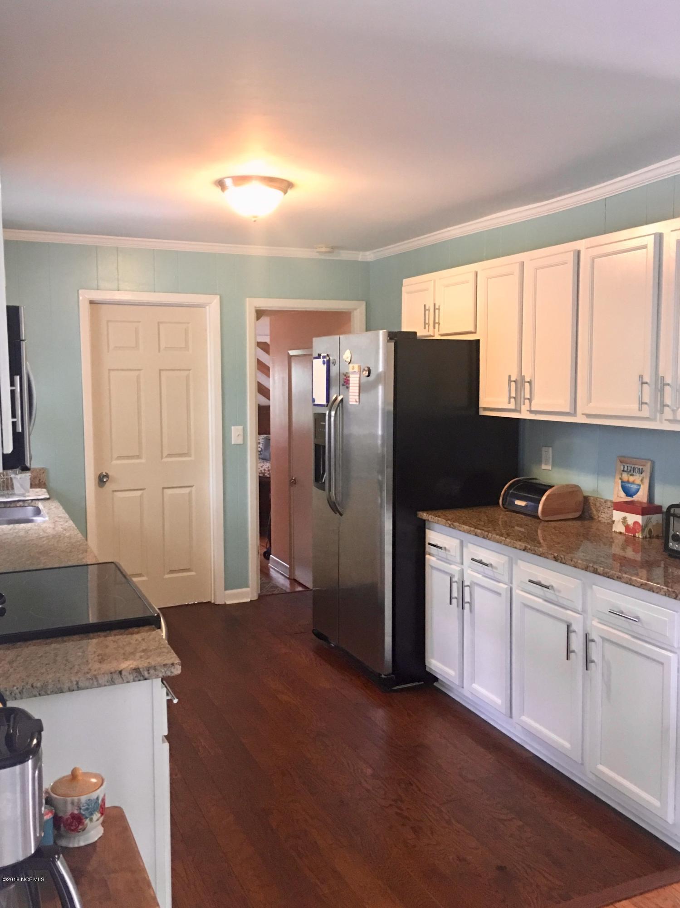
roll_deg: -2.5
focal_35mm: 29
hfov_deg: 48.2
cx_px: 340
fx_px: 760
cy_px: 454
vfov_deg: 61.7
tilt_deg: -4.0
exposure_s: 1/15
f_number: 2.2
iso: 100
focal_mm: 4.15
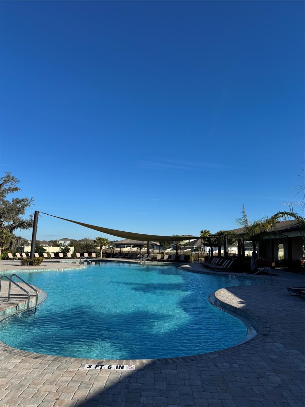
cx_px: 152
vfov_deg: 71.6
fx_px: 282
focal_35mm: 24
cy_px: 204
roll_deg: -2.0
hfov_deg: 56.8
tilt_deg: +6.9
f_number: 1.78
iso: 80
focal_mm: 6.76
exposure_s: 1/5348
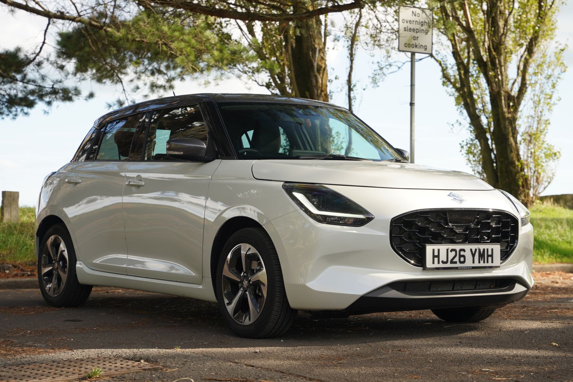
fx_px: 1130
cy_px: 190
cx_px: 288
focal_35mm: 71
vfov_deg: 19.2
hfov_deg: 28.5
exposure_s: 1/125
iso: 100
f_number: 5
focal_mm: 70
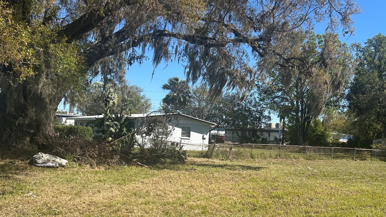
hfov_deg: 54.9
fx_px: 368
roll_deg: -1.2
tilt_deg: -2.5
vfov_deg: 32.5
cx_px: 232
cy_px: 151
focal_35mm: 36
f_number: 1.5
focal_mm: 5.7
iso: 50
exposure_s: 1/2632
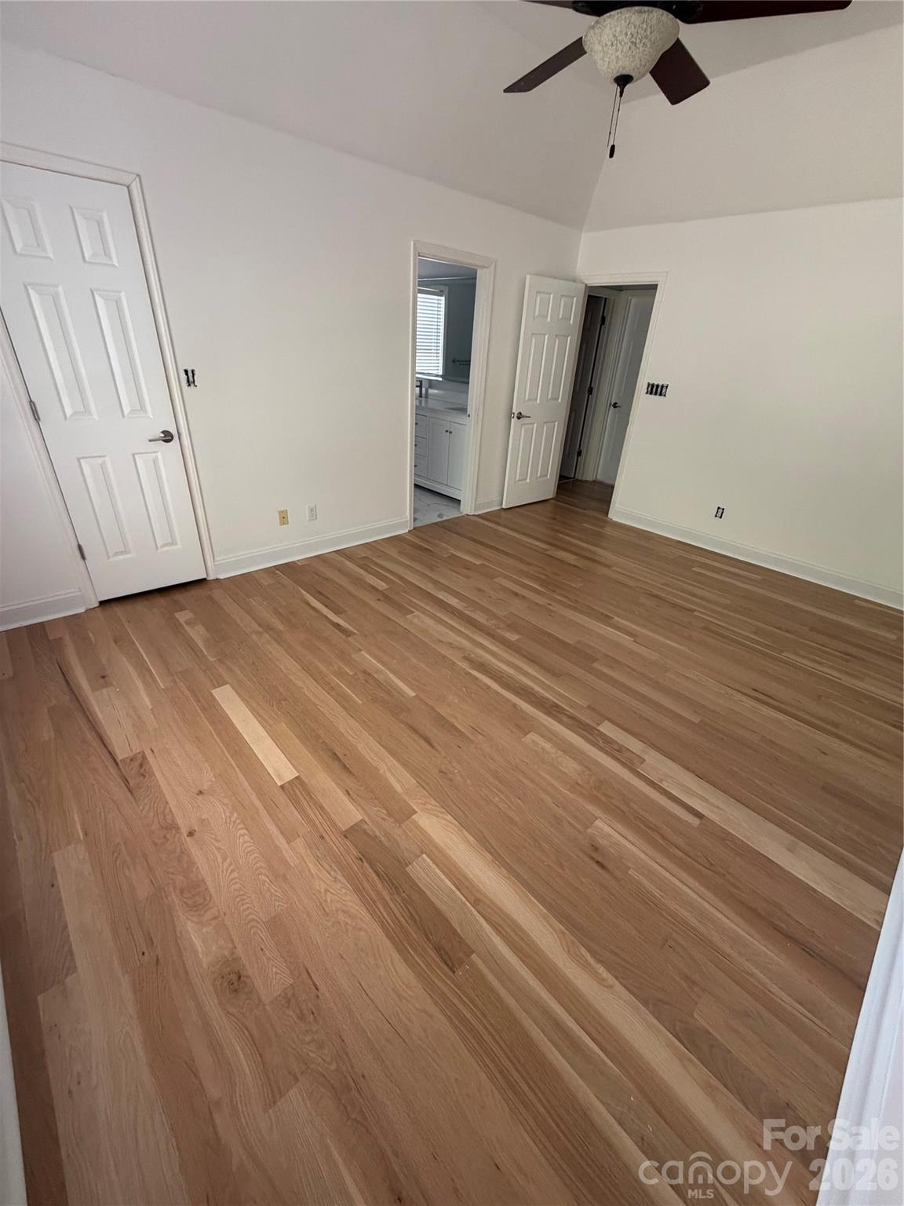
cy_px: 603
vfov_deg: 102.1
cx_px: 452
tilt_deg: -28.2
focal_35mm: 14
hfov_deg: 85.7
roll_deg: -4.2
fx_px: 487
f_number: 2.2
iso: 320
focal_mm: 2.22
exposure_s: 1/79
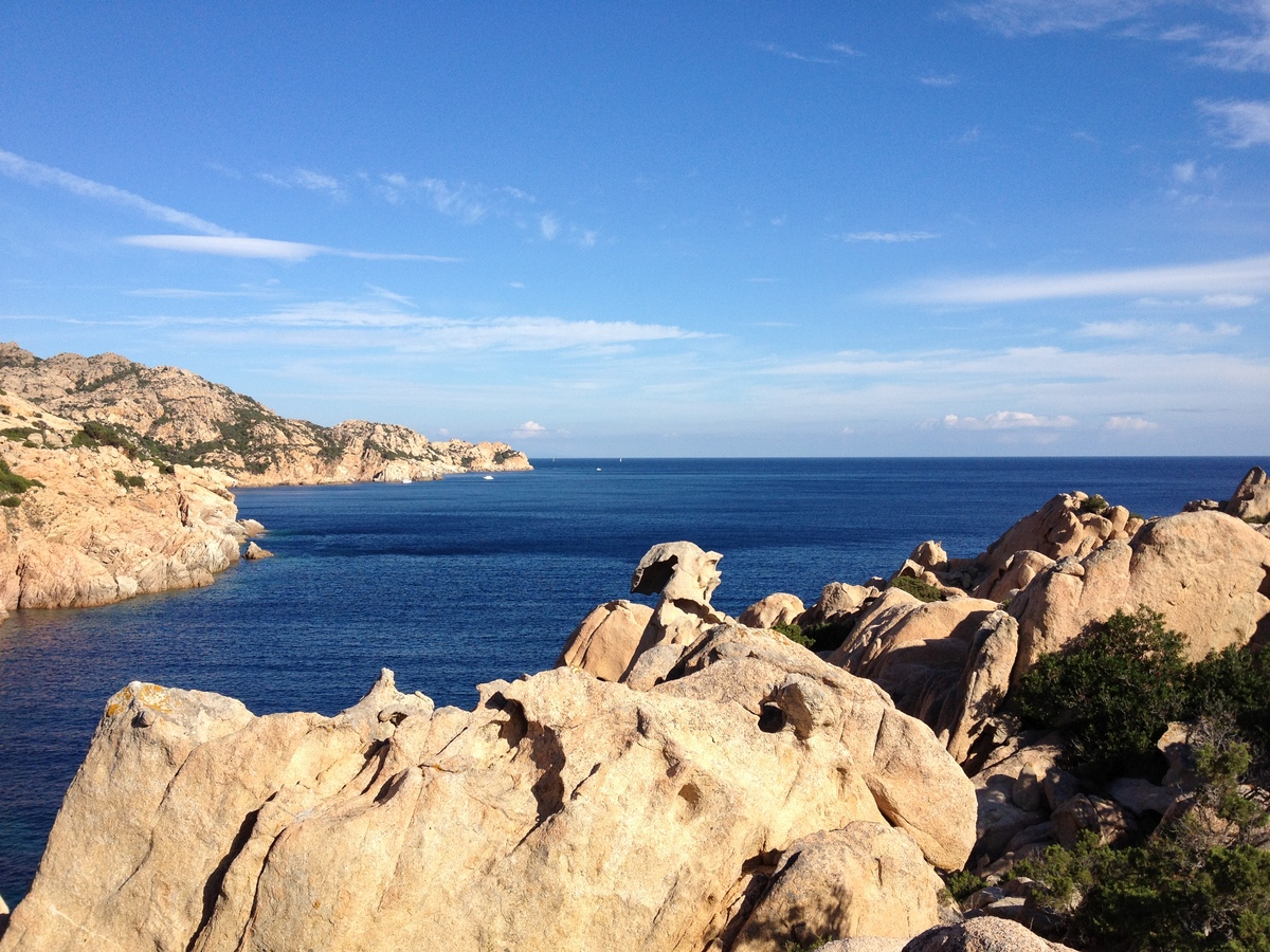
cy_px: 476
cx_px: 635
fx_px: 1284
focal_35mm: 35
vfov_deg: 40.7
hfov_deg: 52.6
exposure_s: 1/1905
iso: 64
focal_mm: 4.28
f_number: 2.4
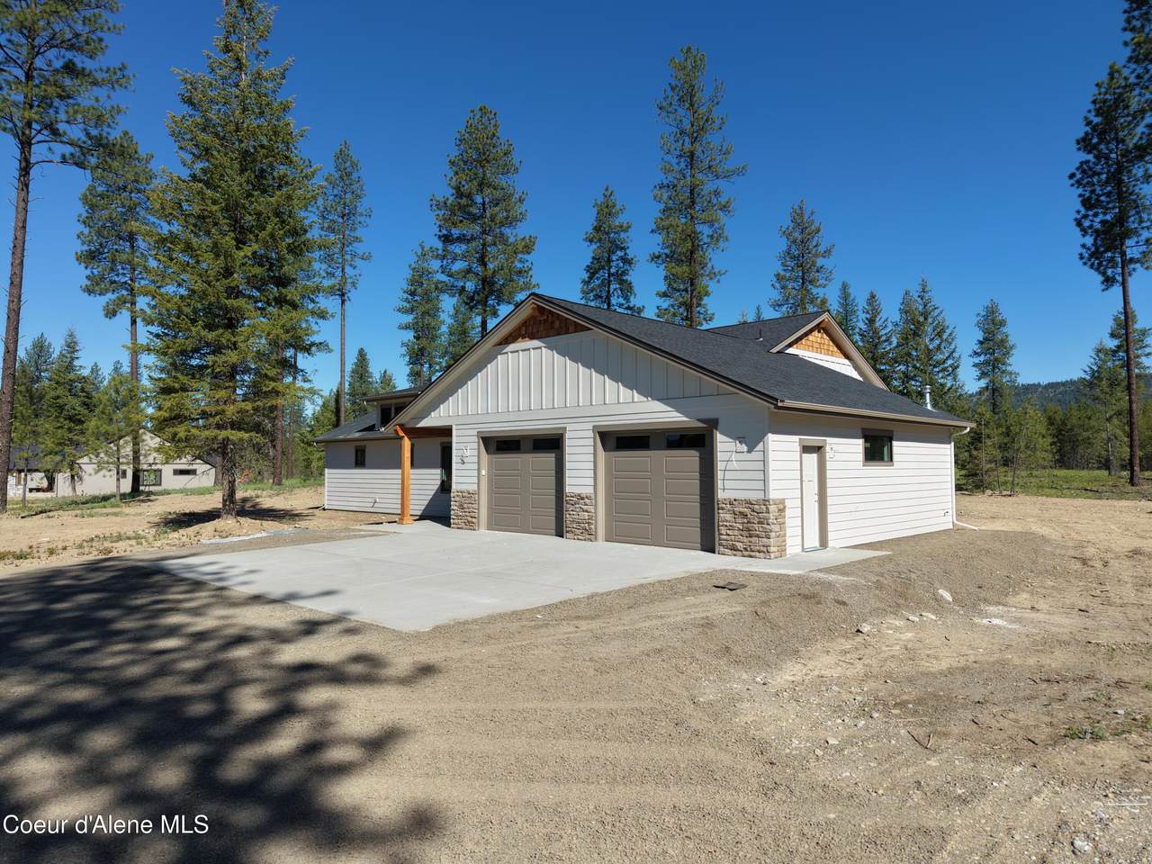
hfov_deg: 71.6
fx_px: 799
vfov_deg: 56.8
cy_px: 432
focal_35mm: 24
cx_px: 576
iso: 130
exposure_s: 1/4000
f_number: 1.8
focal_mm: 8.67
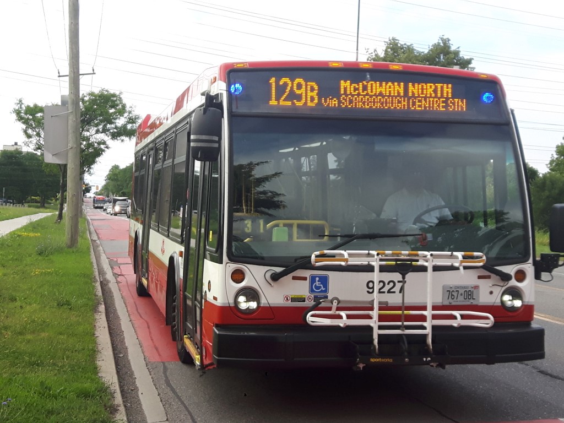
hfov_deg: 58.4
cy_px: 212
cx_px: 282
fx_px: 505
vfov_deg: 45.4
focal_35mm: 31
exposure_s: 1/495
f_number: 1.9
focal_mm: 3.7
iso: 40
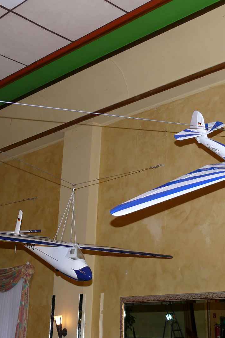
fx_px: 581
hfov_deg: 21.8
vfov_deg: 32.4
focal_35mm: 62
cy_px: 167
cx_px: 160
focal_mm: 9.2
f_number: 3.2
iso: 100
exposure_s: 1/125
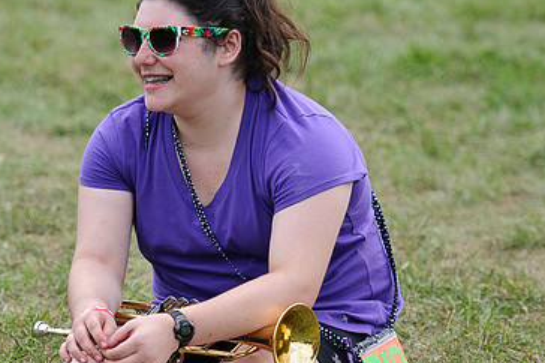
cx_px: 147
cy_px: 226
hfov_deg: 6.9
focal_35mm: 299
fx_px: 4519
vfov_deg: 4.6
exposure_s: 1/750
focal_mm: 125
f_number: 2.8
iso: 200
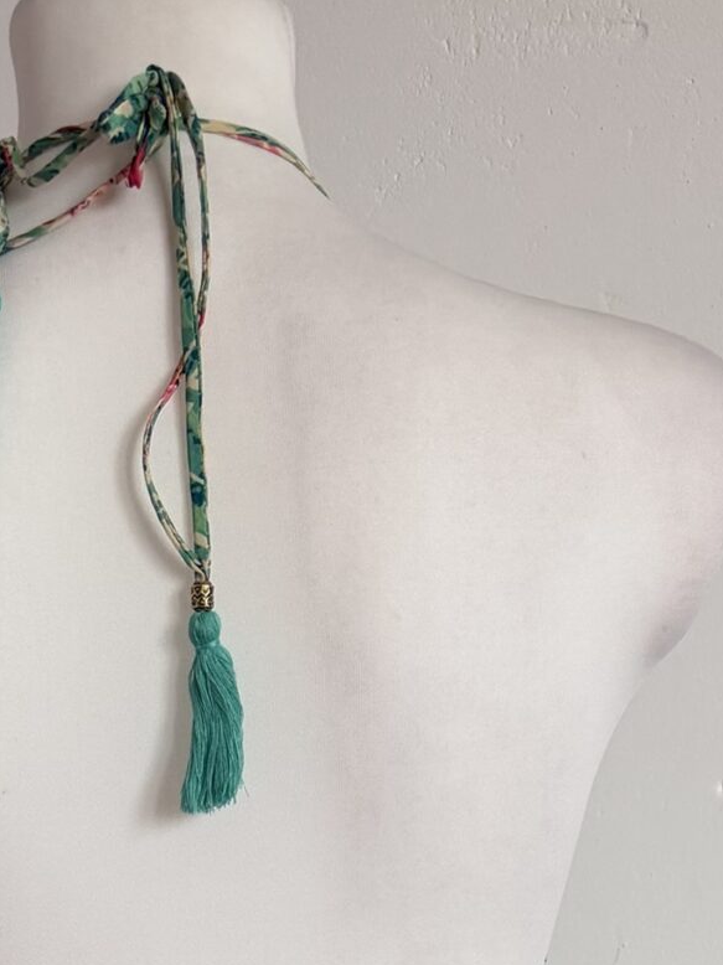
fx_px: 2201
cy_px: 1526
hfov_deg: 18.6
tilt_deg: -15.7
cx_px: 295
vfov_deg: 20.4
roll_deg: +0.9
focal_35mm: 79
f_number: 1.78
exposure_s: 1/121
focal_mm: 6.76
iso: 160
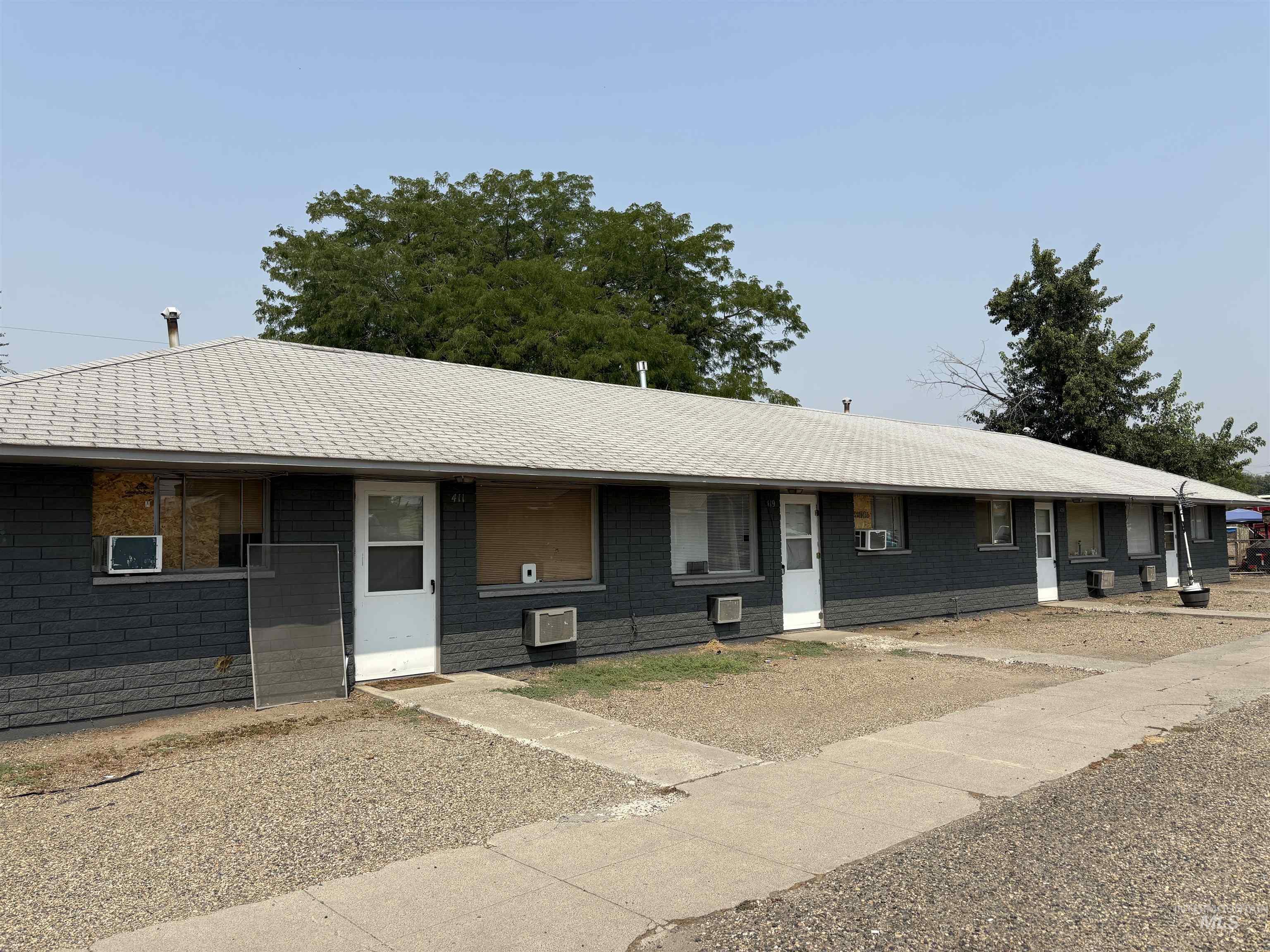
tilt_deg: +4.0
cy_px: 476
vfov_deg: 53.1
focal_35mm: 26
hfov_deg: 67.3
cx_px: 635
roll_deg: +1.3
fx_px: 954
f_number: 1.6
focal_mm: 5.96
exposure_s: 1/5348
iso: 50
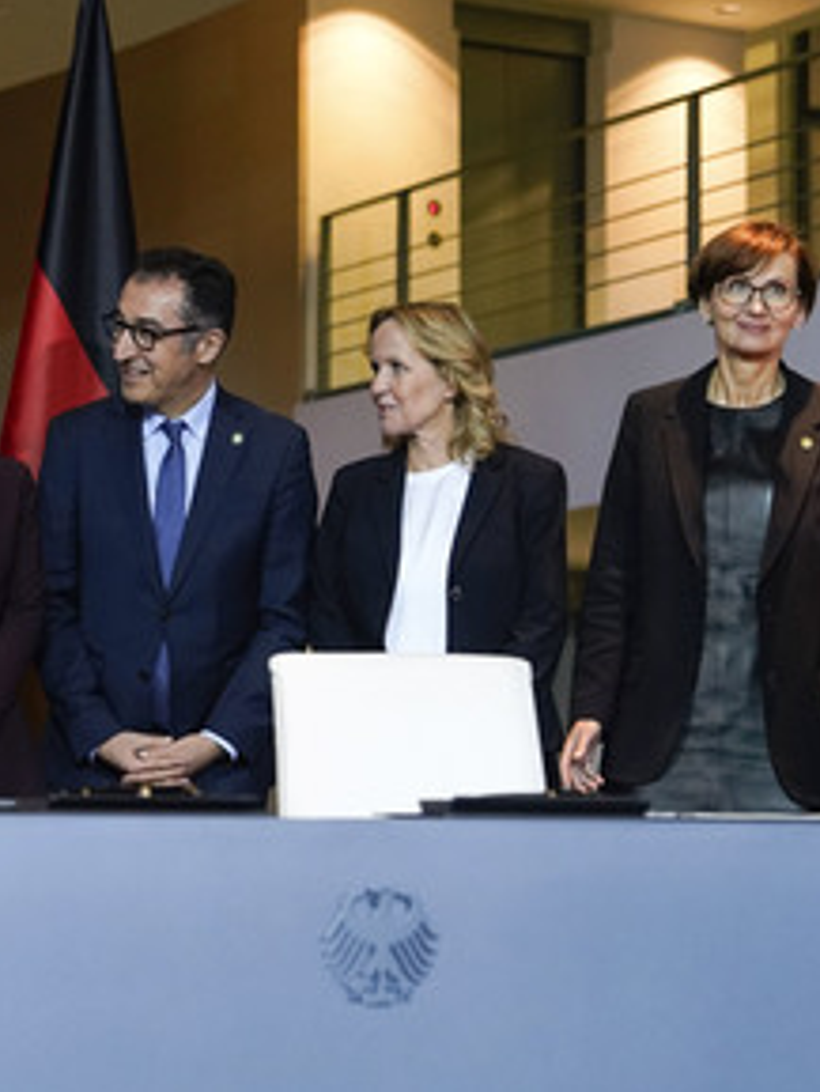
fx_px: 2462
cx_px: 293
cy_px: 533
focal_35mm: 78
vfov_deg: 25.0
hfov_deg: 18.9
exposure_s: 1/320
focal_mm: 52
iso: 3200
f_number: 3.2
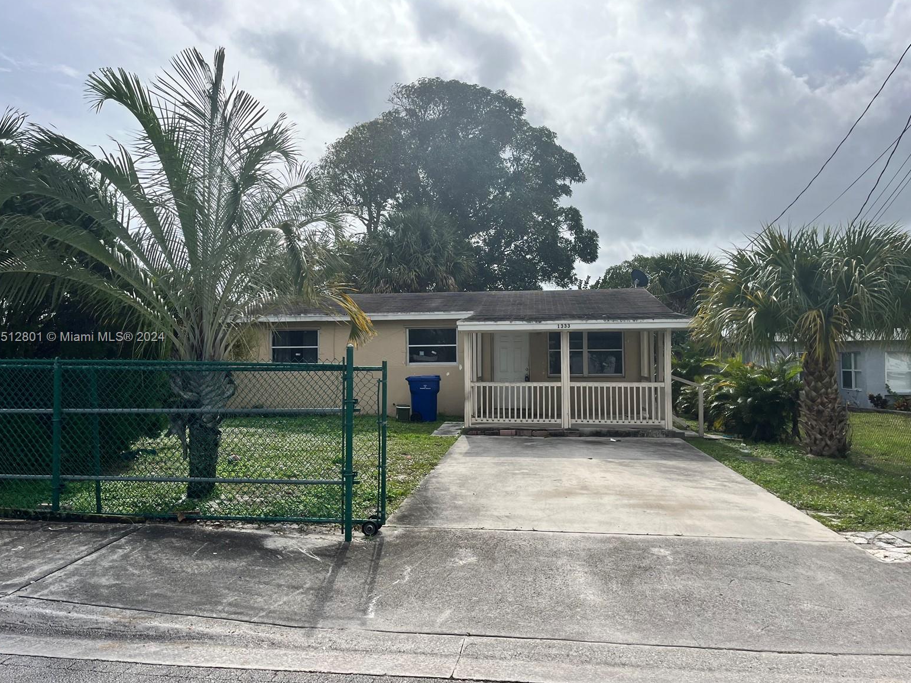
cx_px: 449
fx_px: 711
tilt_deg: +2.0
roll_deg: +0.9
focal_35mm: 27
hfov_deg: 65.3
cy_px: 338
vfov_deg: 51.4
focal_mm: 5.1
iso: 50
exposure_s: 1/5556
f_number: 1.6
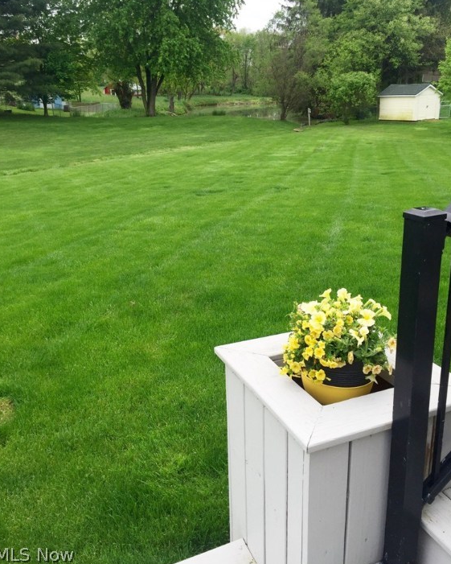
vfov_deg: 57.1
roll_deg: +1.3
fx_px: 517
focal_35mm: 31
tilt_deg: -17.2
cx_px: 222
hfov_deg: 47.1
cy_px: 259
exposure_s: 1/370
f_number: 2.2
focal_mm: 4.15
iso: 32
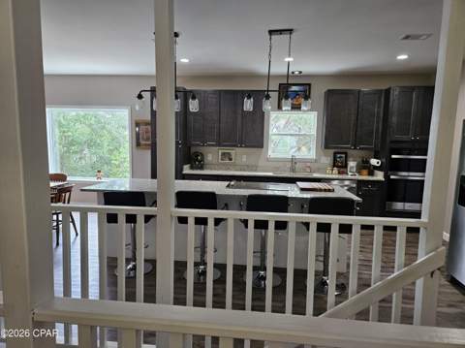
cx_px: 232
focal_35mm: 23
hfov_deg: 74.0
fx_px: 309
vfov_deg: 58.8
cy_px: 174
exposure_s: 1/120
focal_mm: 5.4
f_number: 1.8
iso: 200
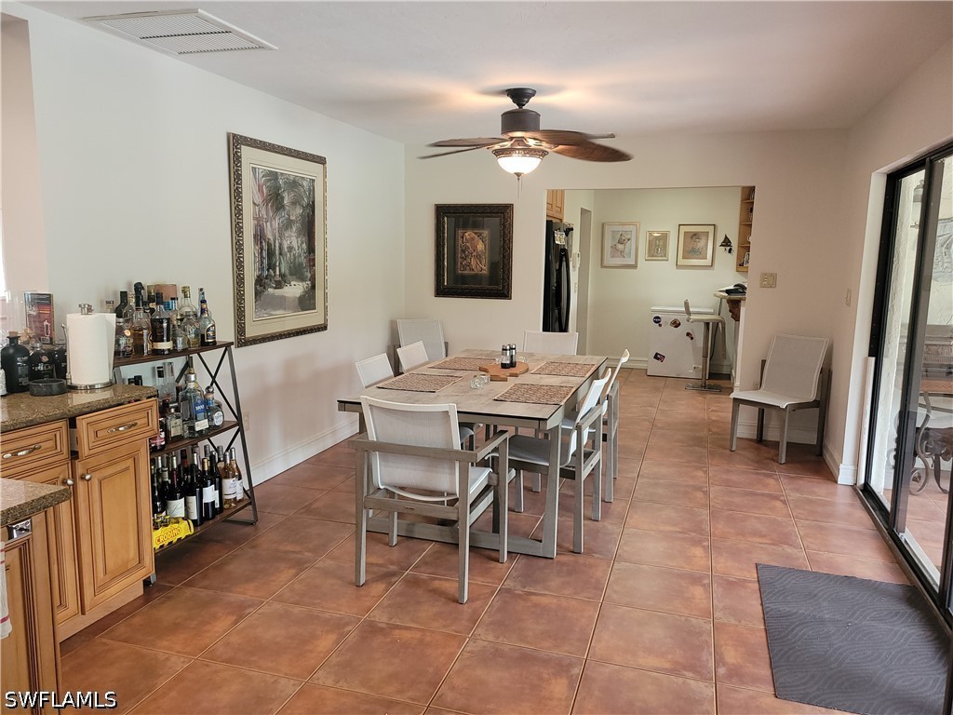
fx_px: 716
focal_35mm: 26
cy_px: 358
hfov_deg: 67.3
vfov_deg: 53.1
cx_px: 476
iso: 100
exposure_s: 1/24
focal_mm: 5.4
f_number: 1.8
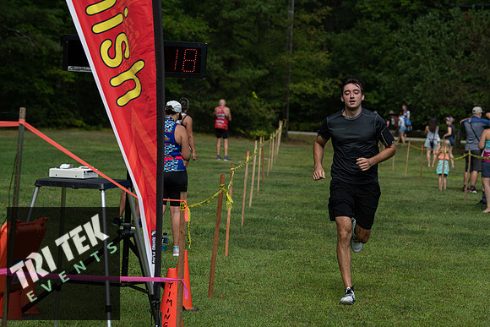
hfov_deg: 16.4
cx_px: 245
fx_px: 1702
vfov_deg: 11.0
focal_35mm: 125
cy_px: 164
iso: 200
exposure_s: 1/1000
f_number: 5.6
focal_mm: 125
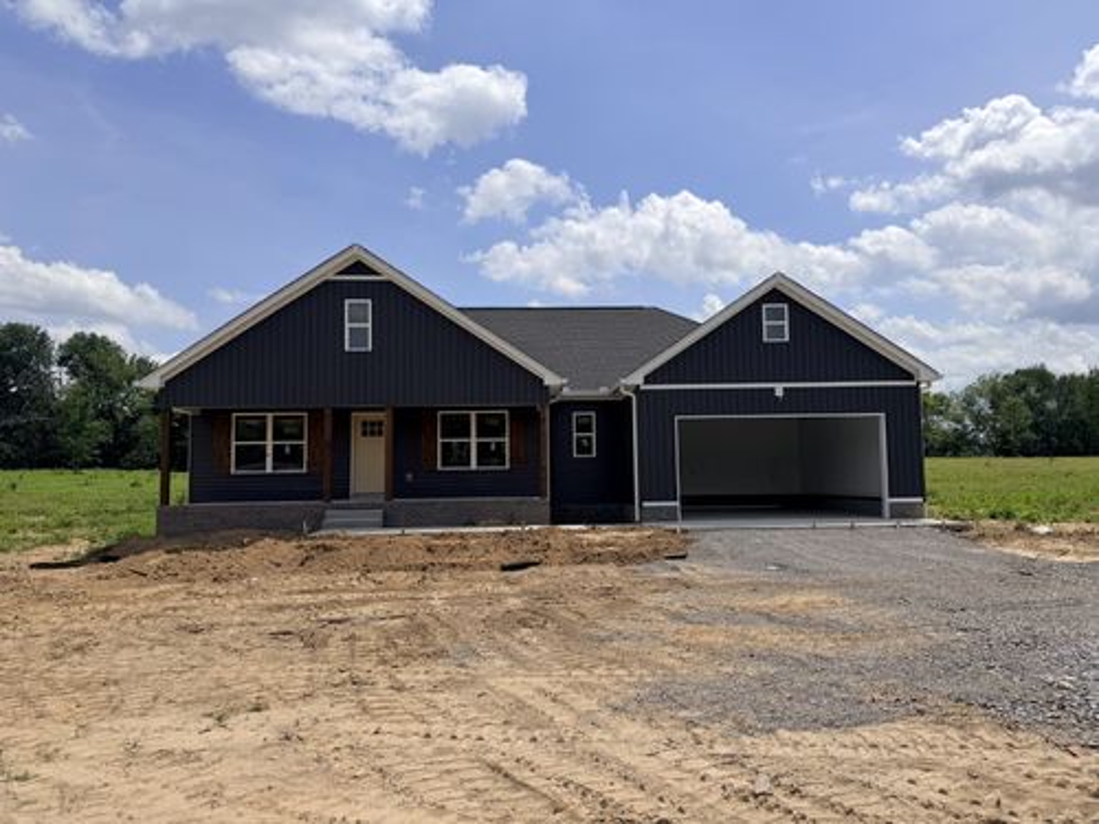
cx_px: 550
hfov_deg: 71.6
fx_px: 762
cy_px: 412
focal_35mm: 24
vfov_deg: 56.8
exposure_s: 1/10309
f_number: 1.78
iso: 80
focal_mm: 6.76
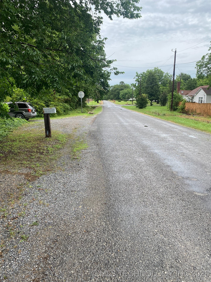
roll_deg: -2.4
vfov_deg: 67.3
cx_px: 106
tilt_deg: -10.1
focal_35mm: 26
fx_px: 211
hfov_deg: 53.1
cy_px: 141
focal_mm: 4.25
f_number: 1.8
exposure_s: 1/415
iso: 32
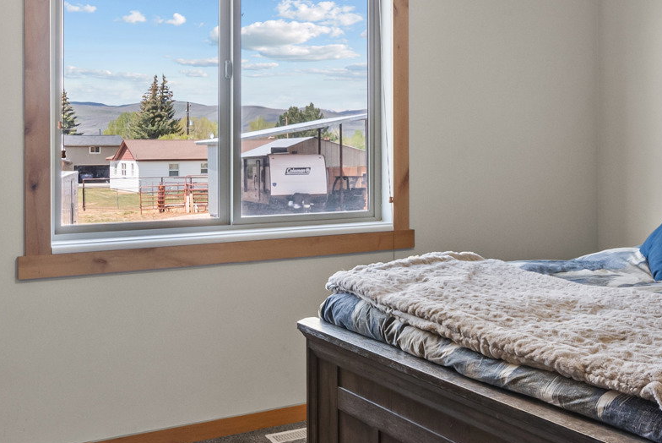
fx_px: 938
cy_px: 131
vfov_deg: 26.3
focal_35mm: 51
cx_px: 567
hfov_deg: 36.9
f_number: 8
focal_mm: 16
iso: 500
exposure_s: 1/3
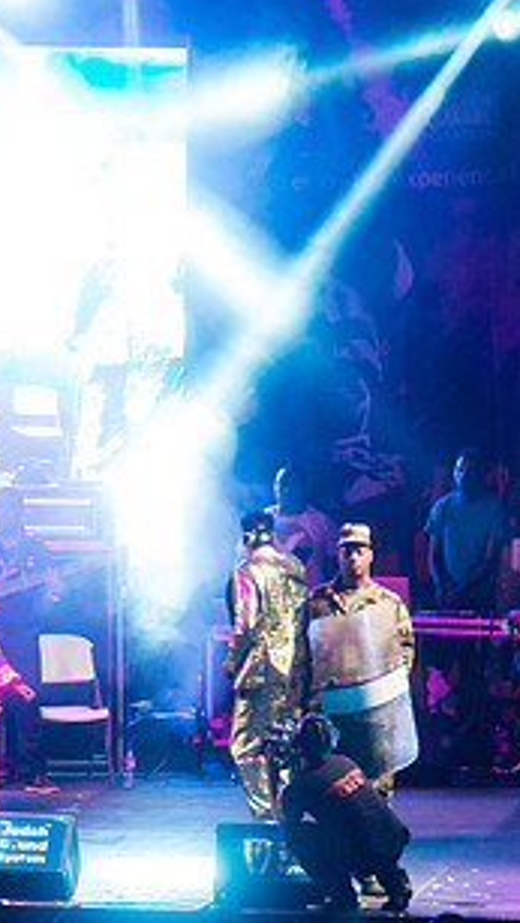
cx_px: -84
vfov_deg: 5.2
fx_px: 10159
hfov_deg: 2.9
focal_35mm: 415
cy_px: 502
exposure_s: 1/160
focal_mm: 210
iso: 3200
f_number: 5.6
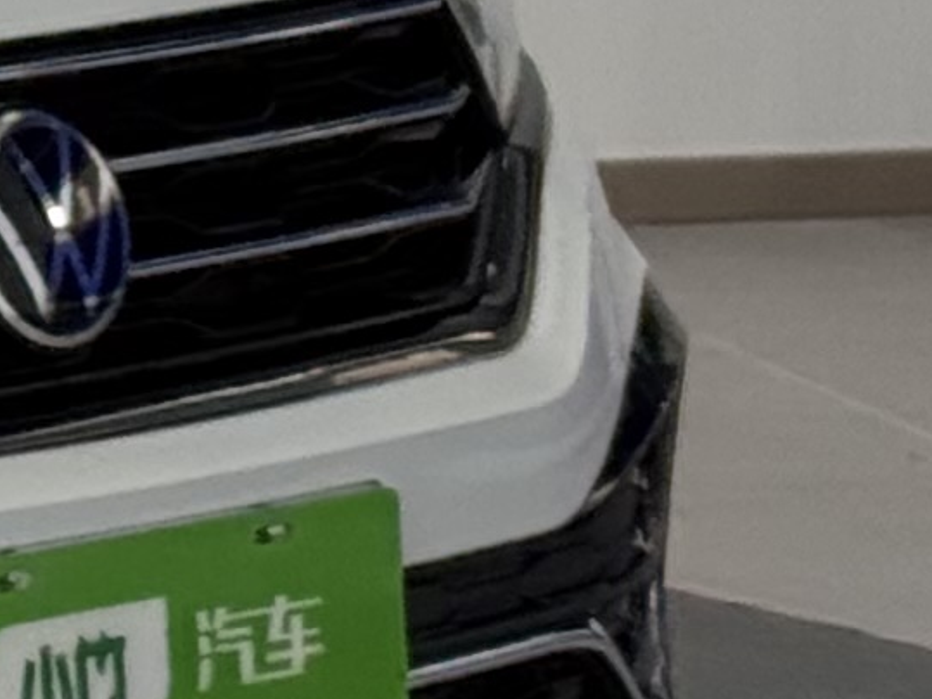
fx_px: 9664
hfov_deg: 5.1
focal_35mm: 359
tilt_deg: -4.2
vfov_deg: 4.1
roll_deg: +1.4
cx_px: -2215
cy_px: -299
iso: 50
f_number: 1.78
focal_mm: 6.76
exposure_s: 1/121
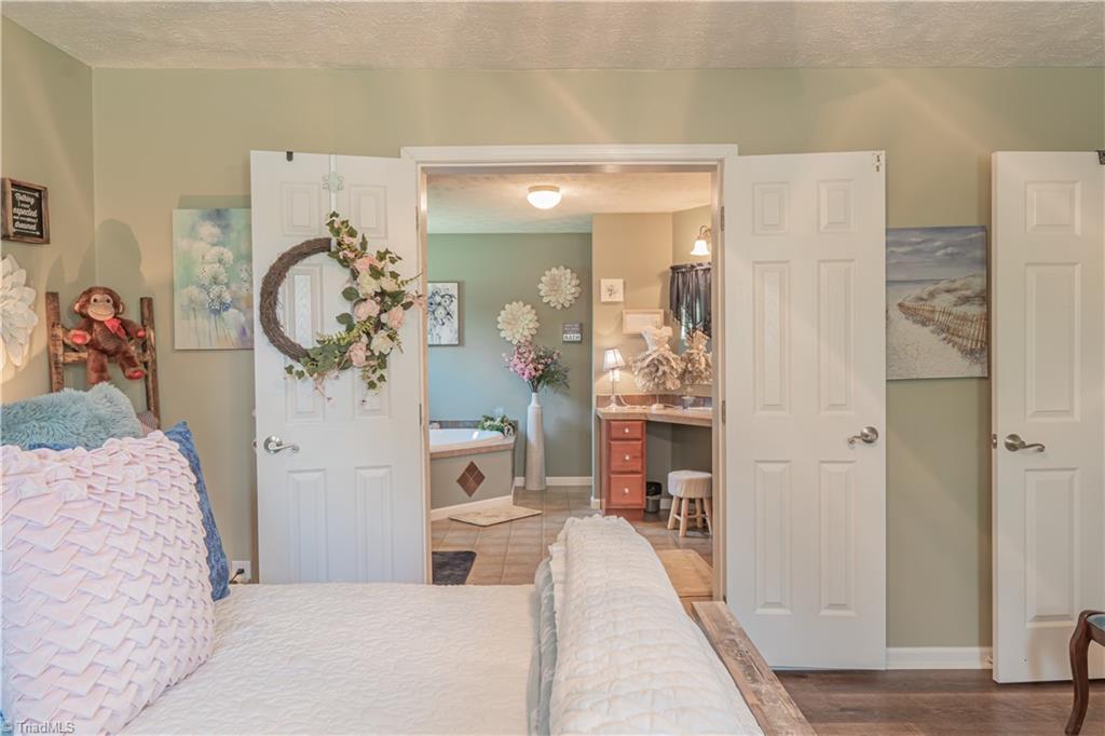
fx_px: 736
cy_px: 368
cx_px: 552
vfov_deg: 53.1
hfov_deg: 73.8
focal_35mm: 24
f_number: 13
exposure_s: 1/1.25
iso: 160
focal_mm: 16
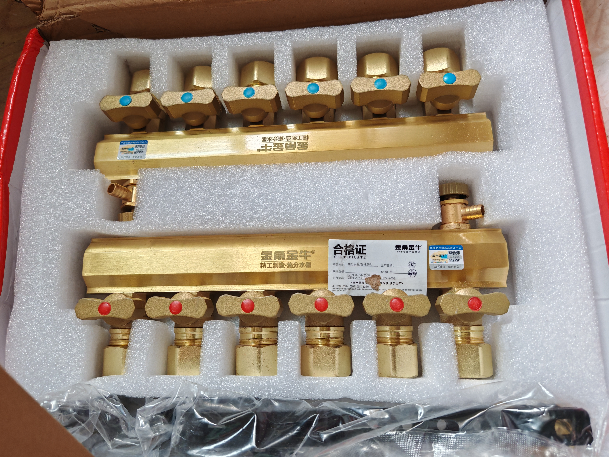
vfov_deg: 51.4
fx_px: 475
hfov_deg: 65.3
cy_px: 228
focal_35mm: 27
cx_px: 304
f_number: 1.9
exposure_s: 1/69
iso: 400
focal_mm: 6.67
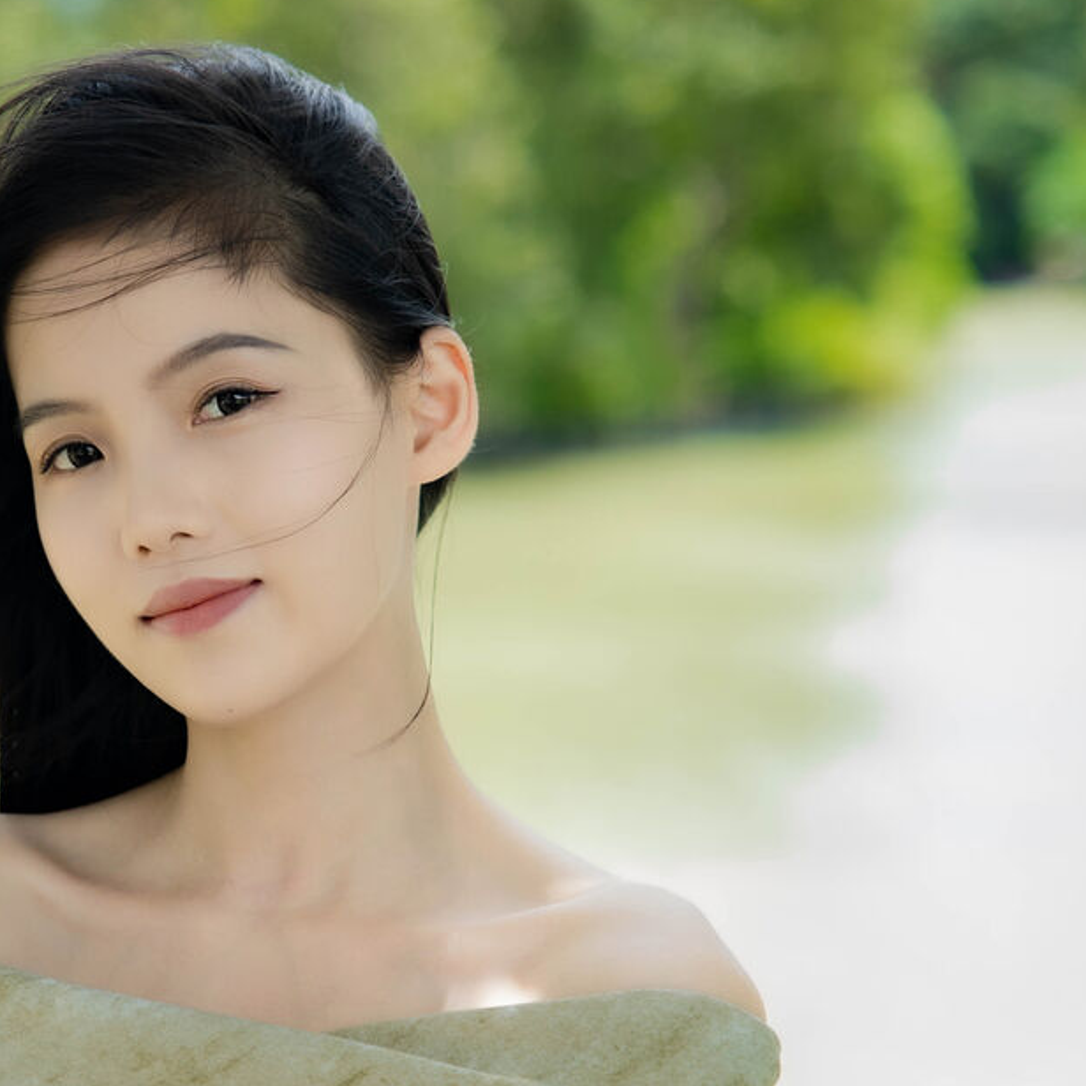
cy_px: 700
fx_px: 5466
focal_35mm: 154
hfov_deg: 11.3
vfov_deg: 11.3
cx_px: 208
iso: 100
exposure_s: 1/320
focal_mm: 62
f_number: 2.8
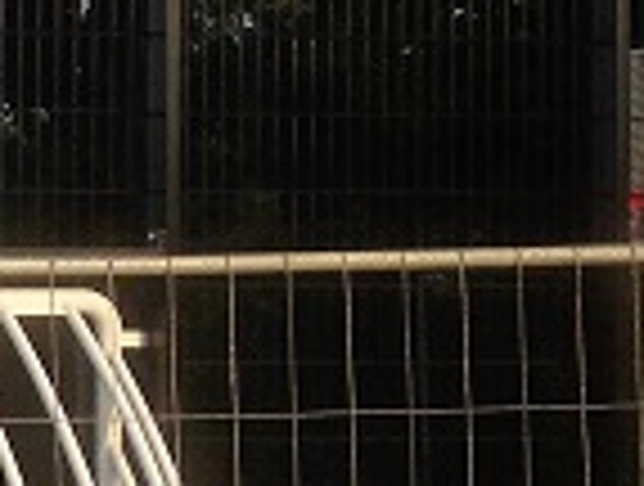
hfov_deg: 9.6
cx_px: -856
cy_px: 459
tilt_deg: +1.7
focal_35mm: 184
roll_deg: -1.3
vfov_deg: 8.1
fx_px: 3432
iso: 50
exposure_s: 1/669
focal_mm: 4.12
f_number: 2.4
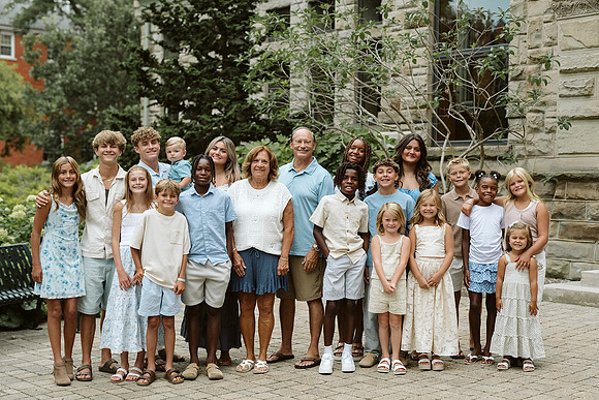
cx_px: 337
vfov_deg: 24.1
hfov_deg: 35.5
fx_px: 935
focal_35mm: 56
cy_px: 193
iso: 1000
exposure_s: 1/400
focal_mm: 50
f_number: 2.8
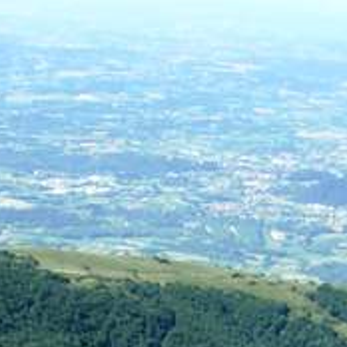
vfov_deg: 10.9
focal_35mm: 146
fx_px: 1656
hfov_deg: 11.8
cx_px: 383
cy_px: 682
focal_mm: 5
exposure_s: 1/60
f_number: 8
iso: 64
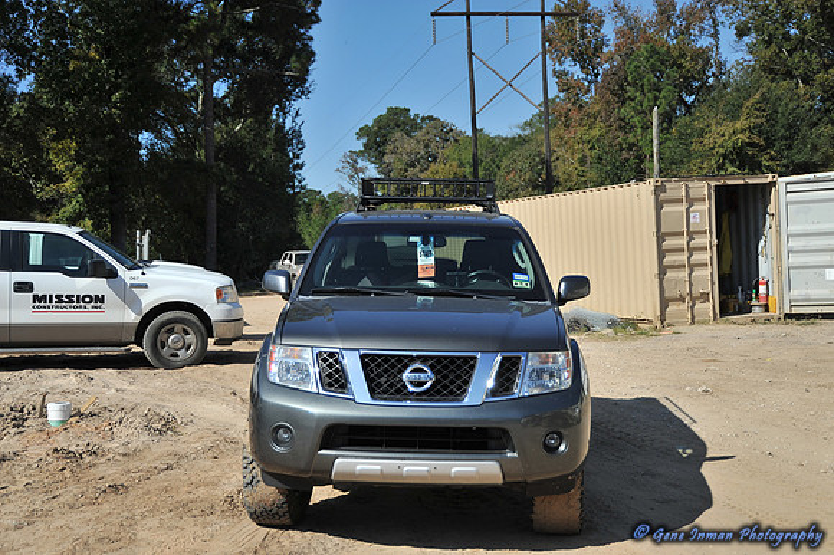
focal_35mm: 50
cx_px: 417
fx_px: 1158
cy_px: 278
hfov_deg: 39.6
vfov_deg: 27.0
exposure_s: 1/2000
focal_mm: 50
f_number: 5.6
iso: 200
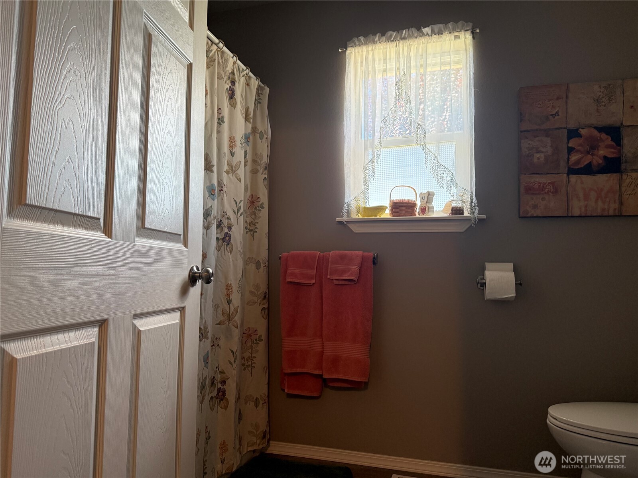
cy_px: 239
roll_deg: -1.1
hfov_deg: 71.6
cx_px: 319
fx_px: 442
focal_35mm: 24
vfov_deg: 56.8
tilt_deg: +4.6
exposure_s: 1/120
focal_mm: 6.76
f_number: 1.78
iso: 250
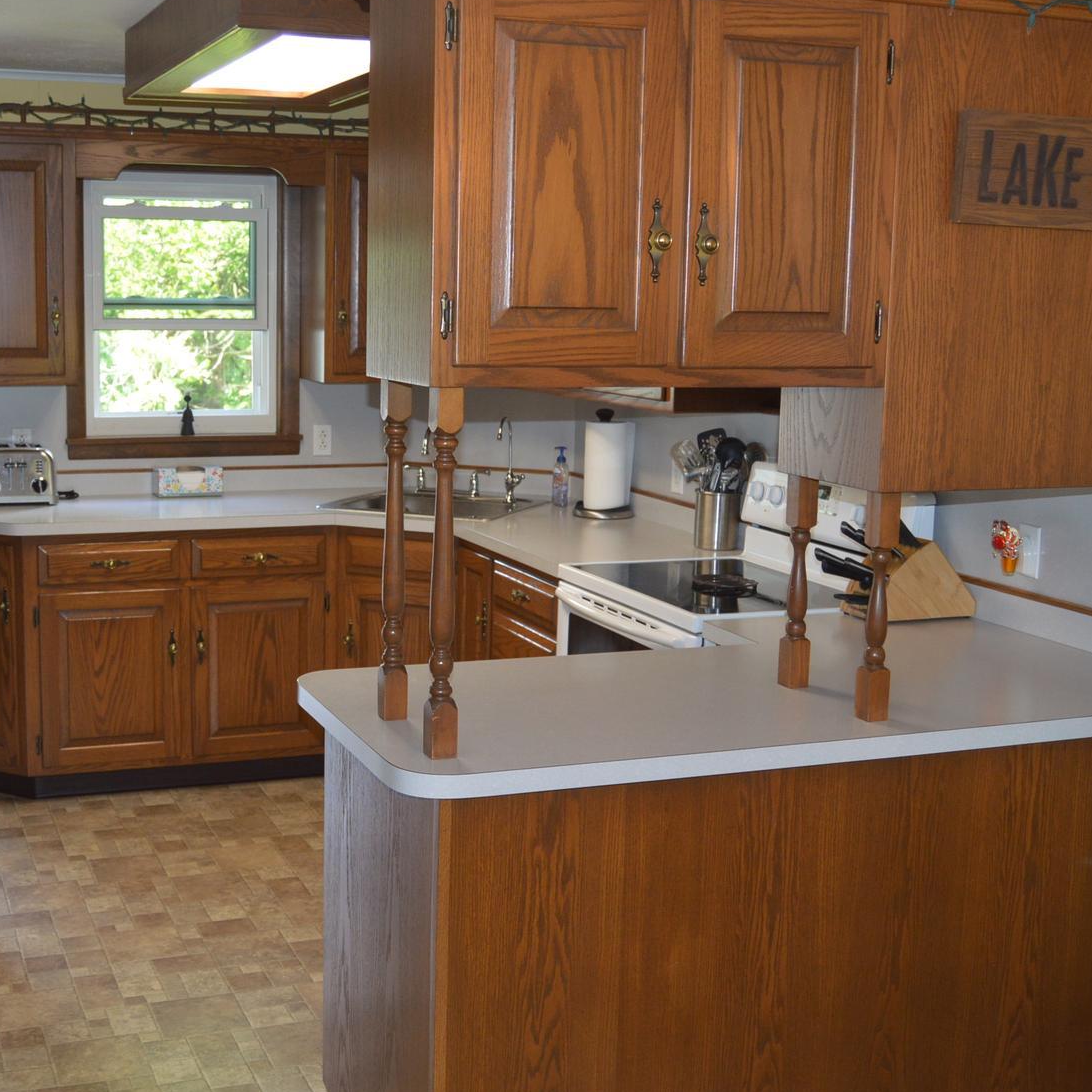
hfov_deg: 38.9
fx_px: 1535
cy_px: 554
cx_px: 411
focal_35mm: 43
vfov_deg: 39.2
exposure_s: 1/60
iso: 560
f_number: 3.5
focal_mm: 18
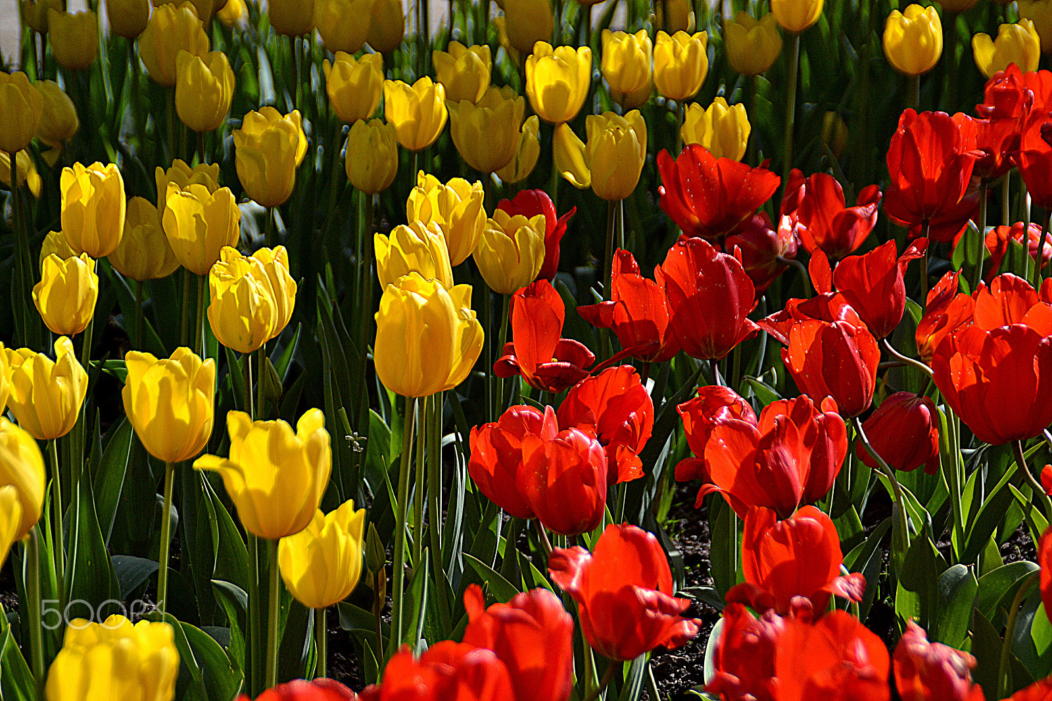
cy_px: 350
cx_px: 526
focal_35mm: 188
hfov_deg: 11.0
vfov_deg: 7.3
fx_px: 5478
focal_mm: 125
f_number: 6
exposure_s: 1/500
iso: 180
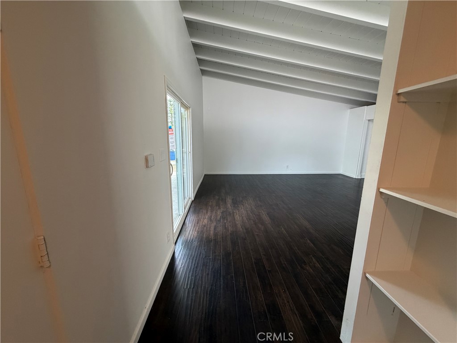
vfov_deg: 85.7
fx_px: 185
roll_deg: -0.5
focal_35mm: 14
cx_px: 228
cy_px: 172
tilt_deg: -11.6
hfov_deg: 102.1
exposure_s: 1/77
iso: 320
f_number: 2.2
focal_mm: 2.22
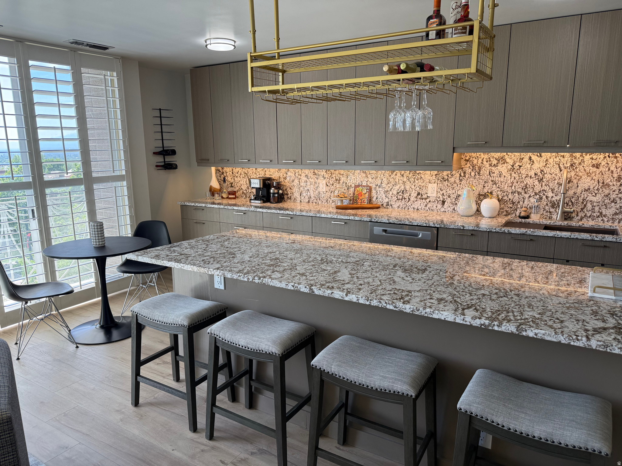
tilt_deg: -10.6
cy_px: 233
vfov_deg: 56.8
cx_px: 311
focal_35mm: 24
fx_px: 431
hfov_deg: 71.6
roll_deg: +0.7
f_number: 1.78
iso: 100
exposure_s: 1/295
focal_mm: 6.76
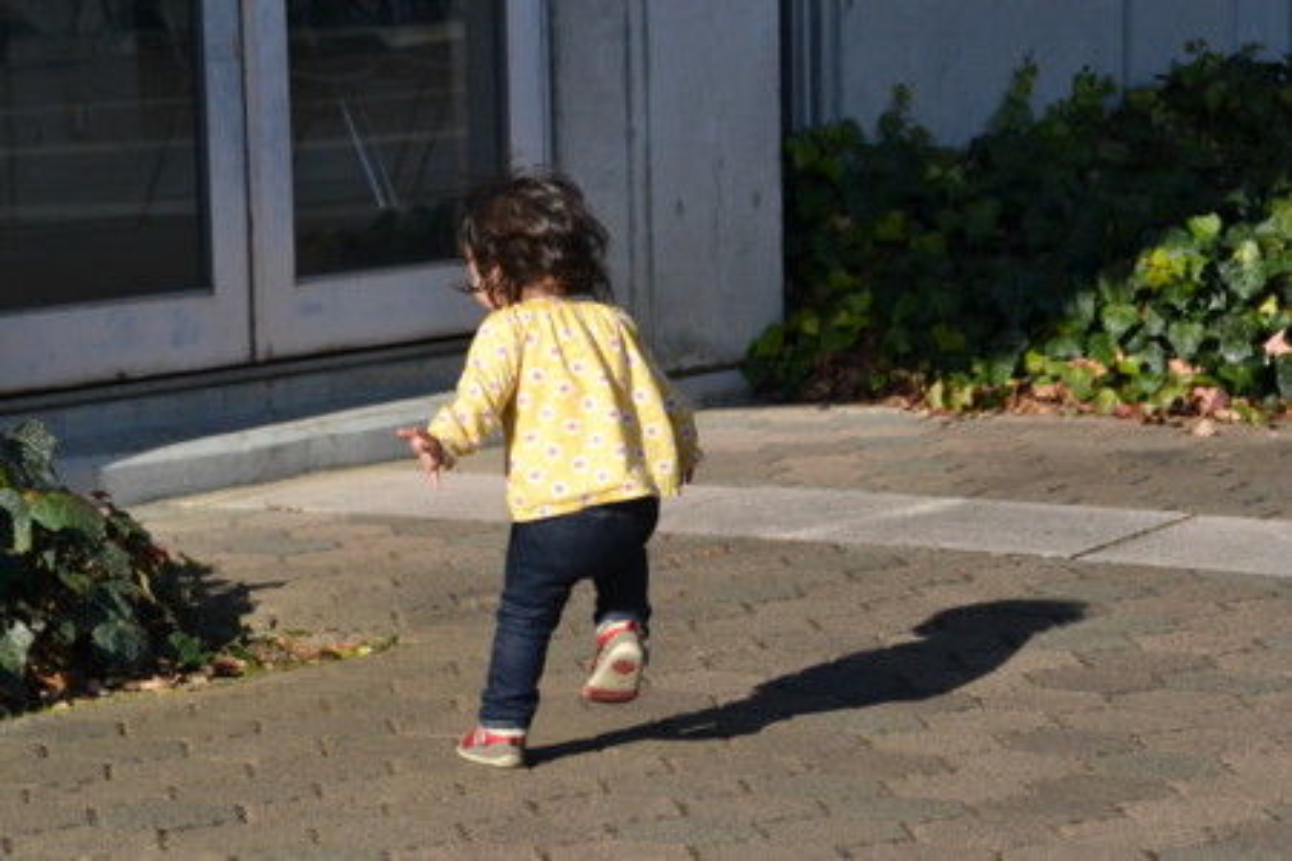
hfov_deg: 13.7
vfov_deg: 9.1
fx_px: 5383
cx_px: 646
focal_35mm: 150
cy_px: 430
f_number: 13
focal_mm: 100
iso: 1600
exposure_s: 1/2500
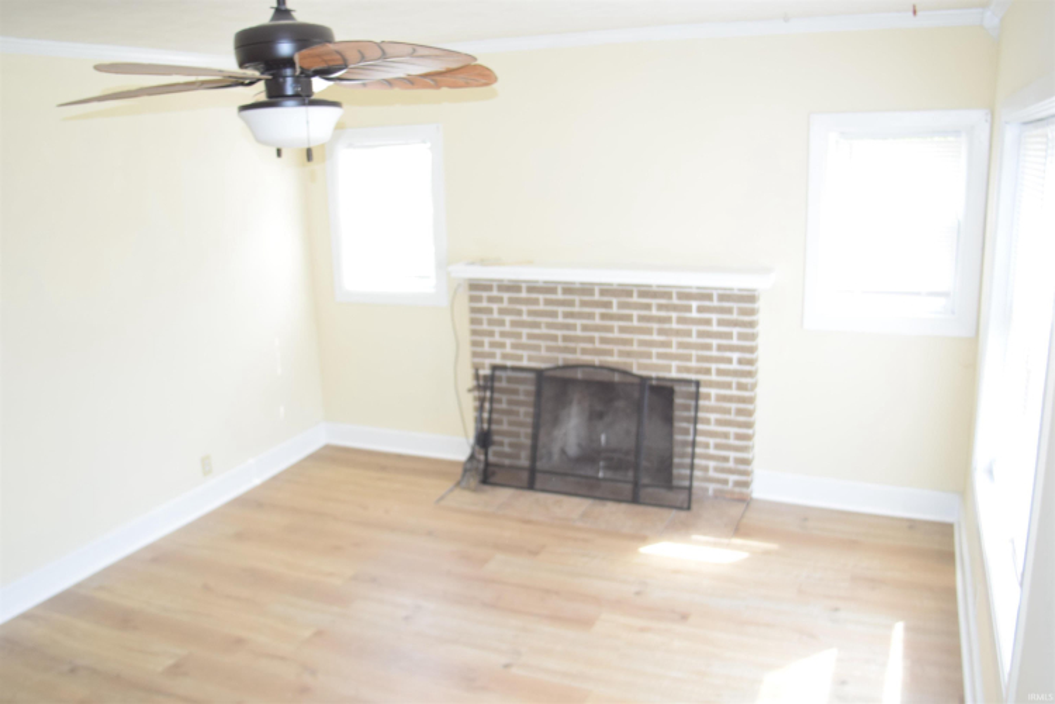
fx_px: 879
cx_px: 528
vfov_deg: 43.6
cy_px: 352
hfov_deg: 61.9
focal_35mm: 30
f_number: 5
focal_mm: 20
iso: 500
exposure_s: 1/60
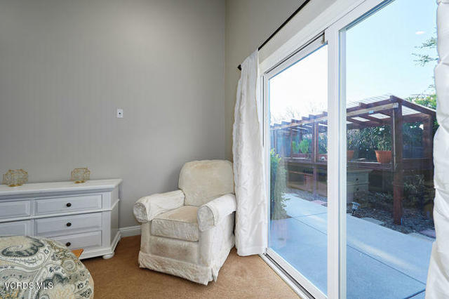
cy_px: 150
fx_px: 175
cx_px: 224
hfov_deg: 104.3
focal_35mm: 14
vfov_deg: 81.1
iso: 400
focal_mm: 14
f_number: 7.1
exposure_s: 1/60
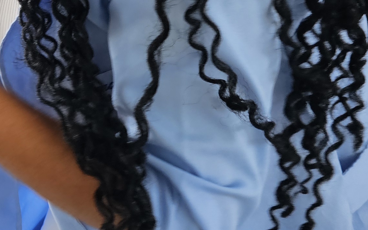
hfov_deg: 19.9
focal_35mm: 86
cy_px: 64
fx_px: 863
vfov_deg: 15.1
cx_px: -224
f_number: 1.7
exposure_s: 1/120
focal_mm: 6.3
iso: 40
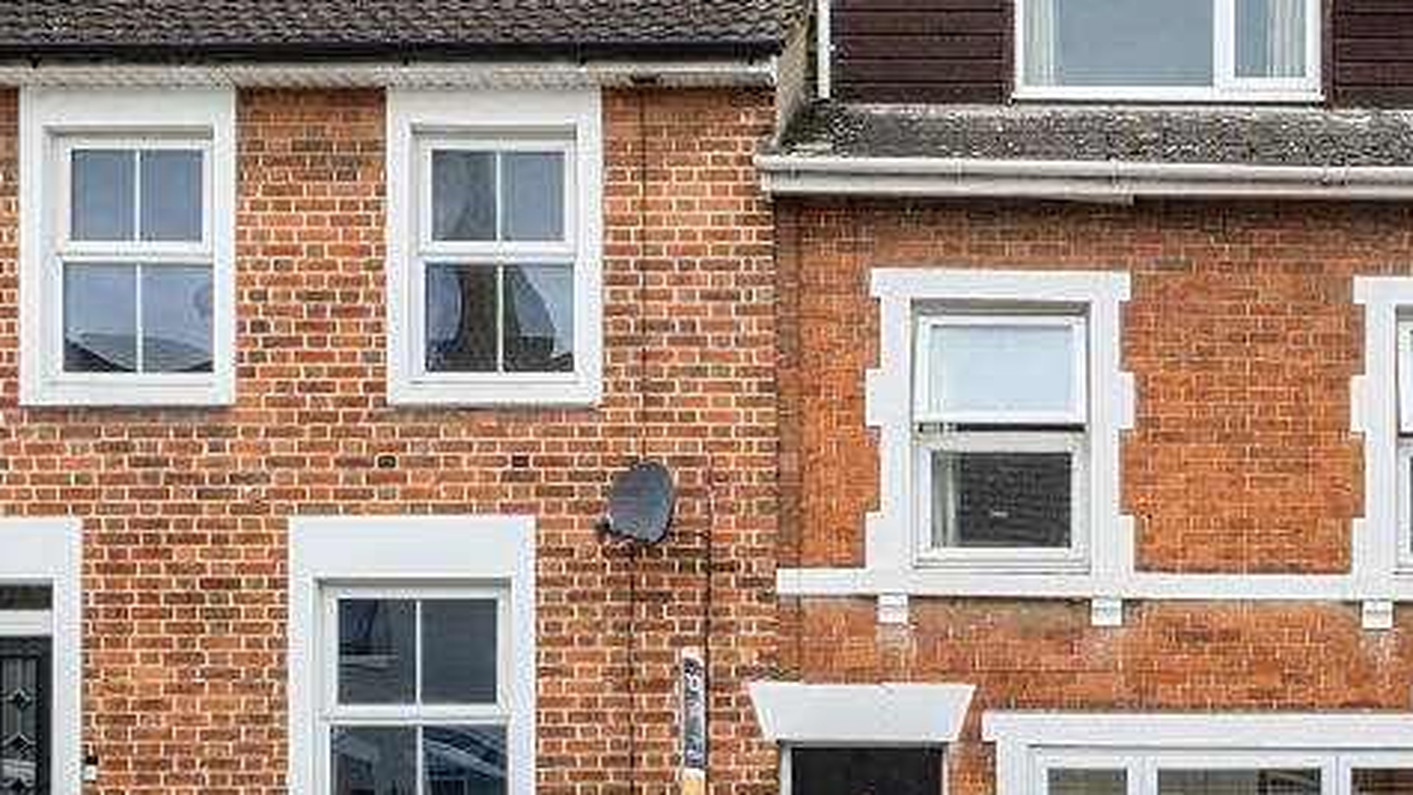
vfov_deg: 19.5
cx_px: 1351
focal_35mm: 61
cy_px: 654
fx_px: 2285
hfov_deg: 32.1
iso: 400
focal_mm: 18
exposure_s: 1/200
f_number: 8
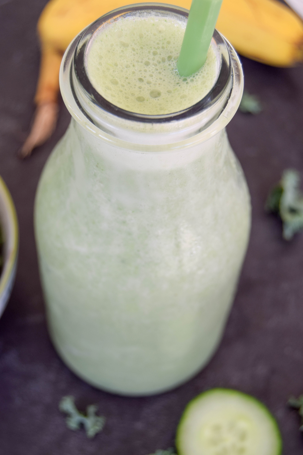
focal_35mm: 69
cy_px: 228
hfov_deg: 19.7
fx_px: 871
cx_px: 152
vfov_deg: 29.2
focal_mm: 46
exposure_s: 1/200
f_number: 7.1
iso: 400
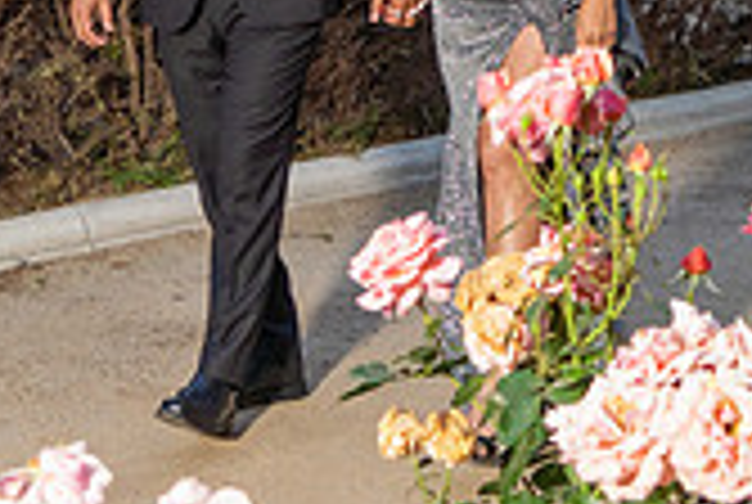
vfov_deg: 9.8
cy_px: -322
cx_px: 409
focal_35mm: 135
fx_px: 2825
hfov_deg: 15.2
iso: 400
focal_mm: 29
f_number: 4
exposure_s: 1/200
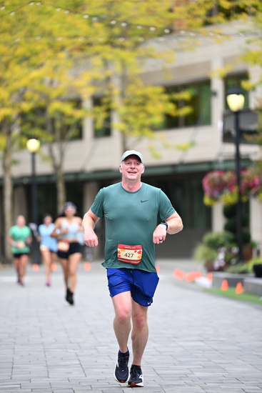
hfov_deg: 6.9
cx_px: 131
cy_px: 196
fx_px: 2182
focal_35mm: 200
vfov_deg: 10.3
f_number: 2.8
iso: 640
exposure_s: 1/1600
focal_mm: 200
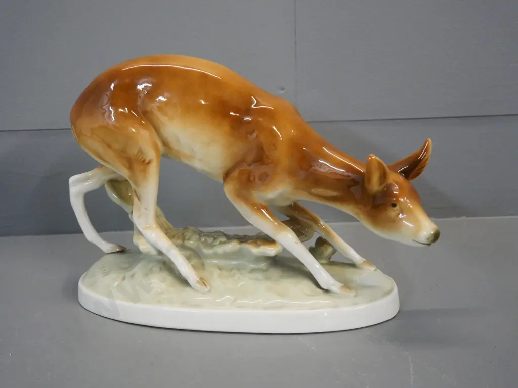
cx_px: 259
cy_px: 194
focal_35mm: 44
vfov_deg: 32.9
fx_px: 658
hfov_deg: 42.9
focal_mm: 22
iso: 3200
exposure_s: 1/160
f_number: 4.2
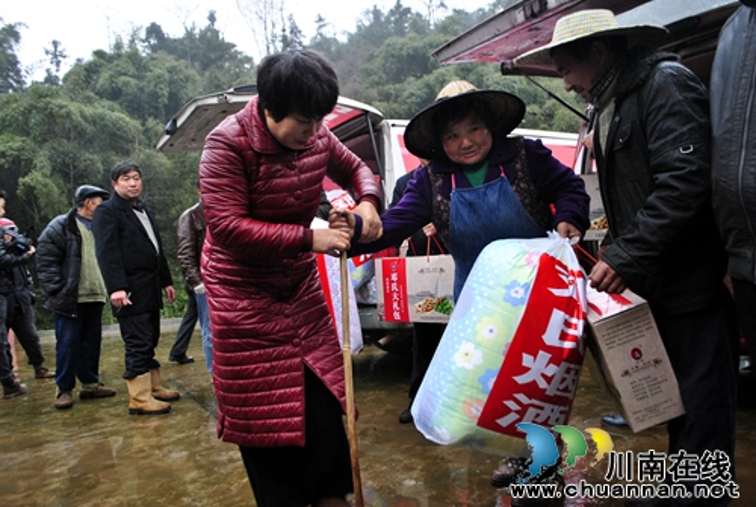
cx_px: 378
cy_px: 254
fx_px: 568
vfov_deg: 48.1
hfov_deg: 67.3
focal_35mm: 27
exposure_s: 1/50
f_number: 3.5
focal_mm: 18
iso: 400
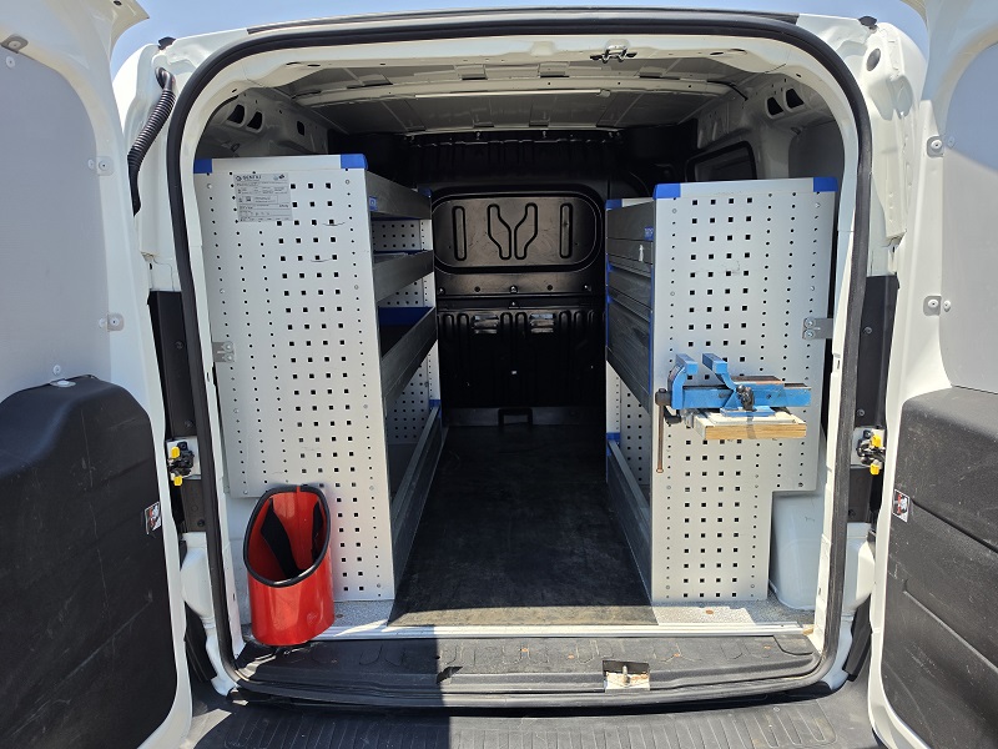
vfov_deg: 58.9
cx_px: 499
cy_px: 374
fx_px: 663
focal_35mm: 23
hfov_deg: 73.9
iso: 64
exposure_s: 1/4055
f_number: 1.4
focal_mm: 6.5
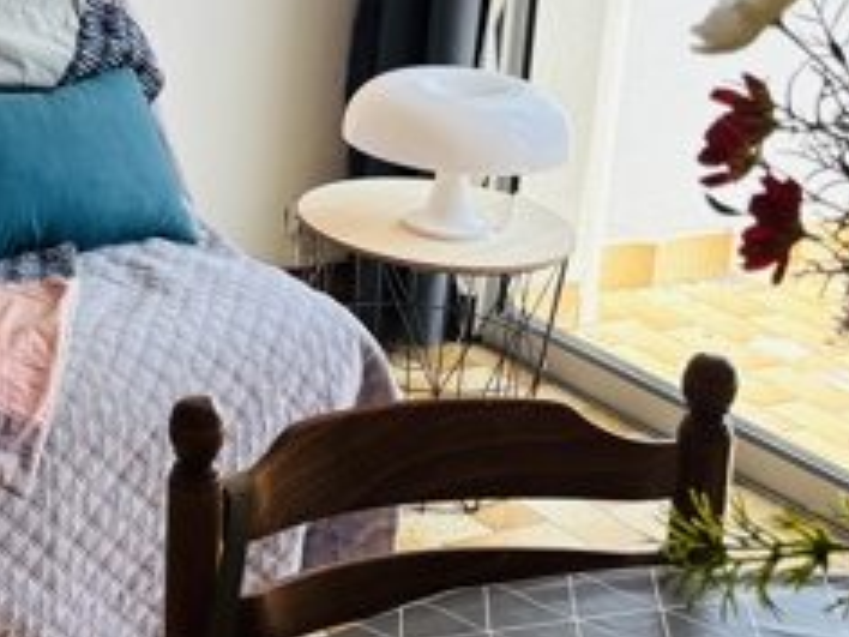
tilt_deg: -13.8
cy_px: 32
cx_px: -245
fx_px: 2158
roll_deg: -0.4
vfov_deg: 16.5
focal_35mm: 88
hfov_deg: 20.4
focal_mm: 5.96
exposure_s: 1/933
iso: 64
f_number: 1.6
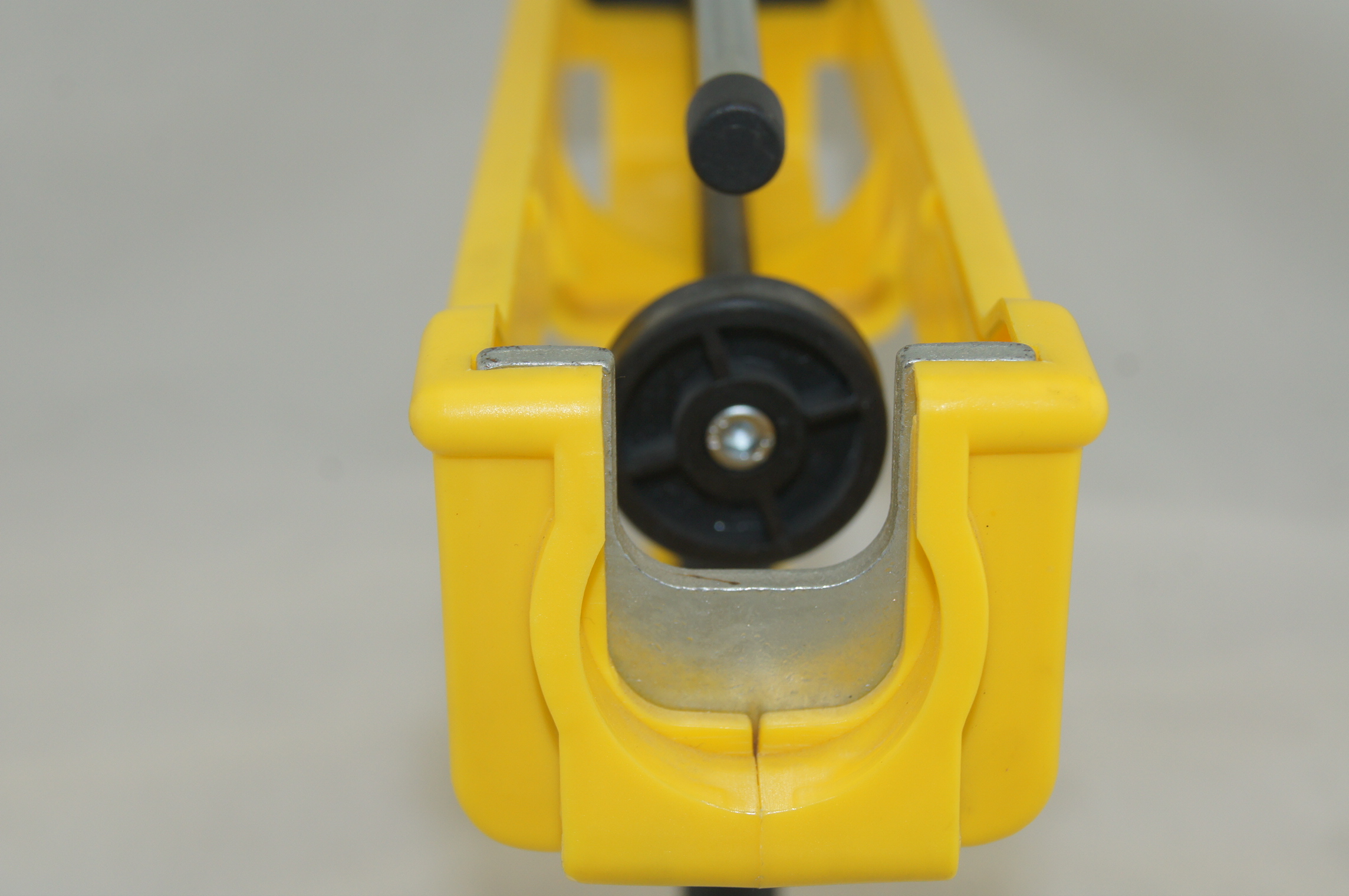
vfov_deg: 18.1
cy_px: 448
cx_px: 674
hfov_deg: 27.0
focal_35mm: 75
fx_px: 2807
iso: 320
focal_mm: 50
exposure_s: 1/160
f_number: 8
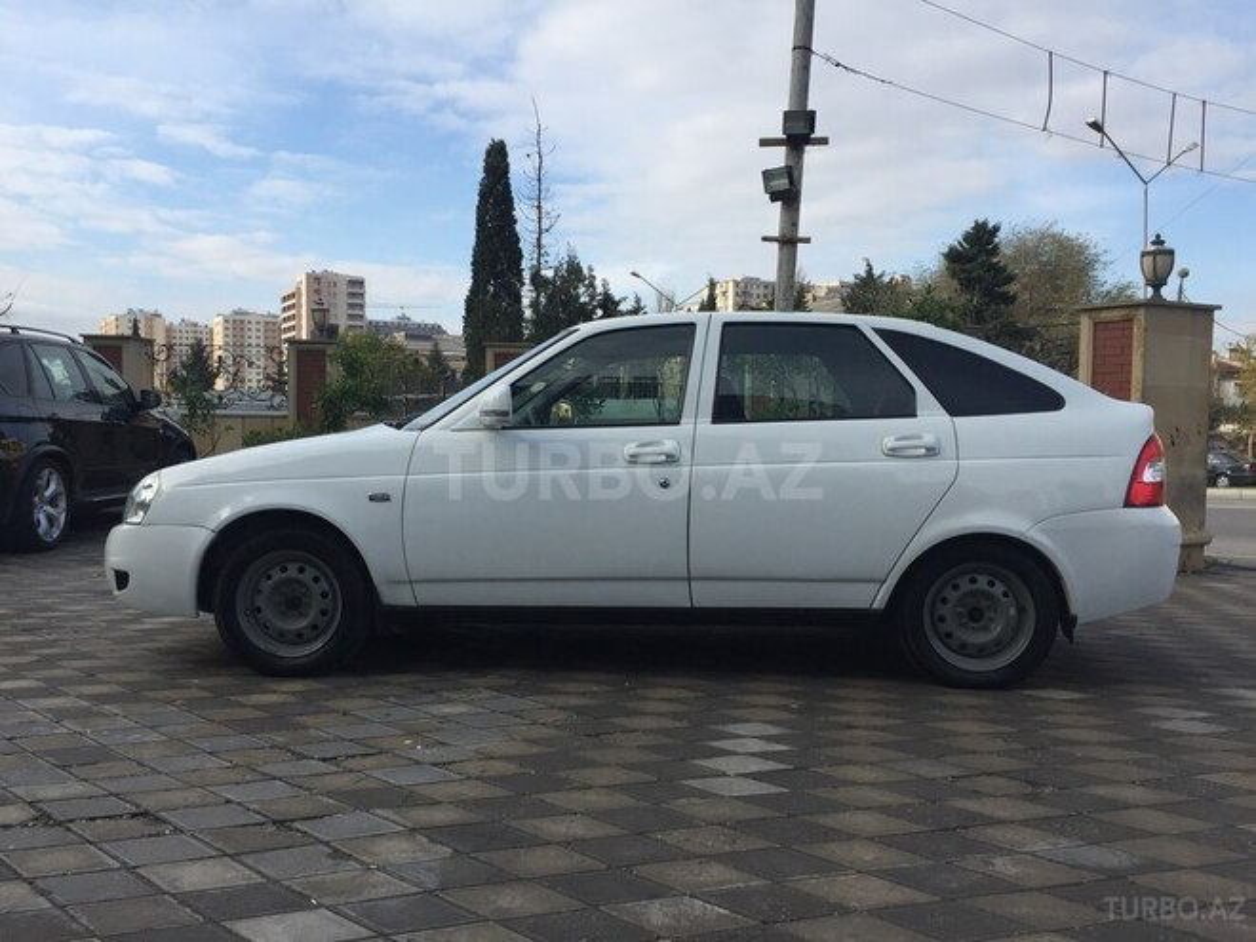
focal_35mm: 29
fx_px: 1052
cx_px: 628
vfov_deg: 48.2
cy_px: 471
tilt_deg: -3.0
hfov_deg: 61.7
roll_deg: -1.3
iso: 32
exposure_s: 1/1276
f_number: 2.2
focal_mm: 4.15
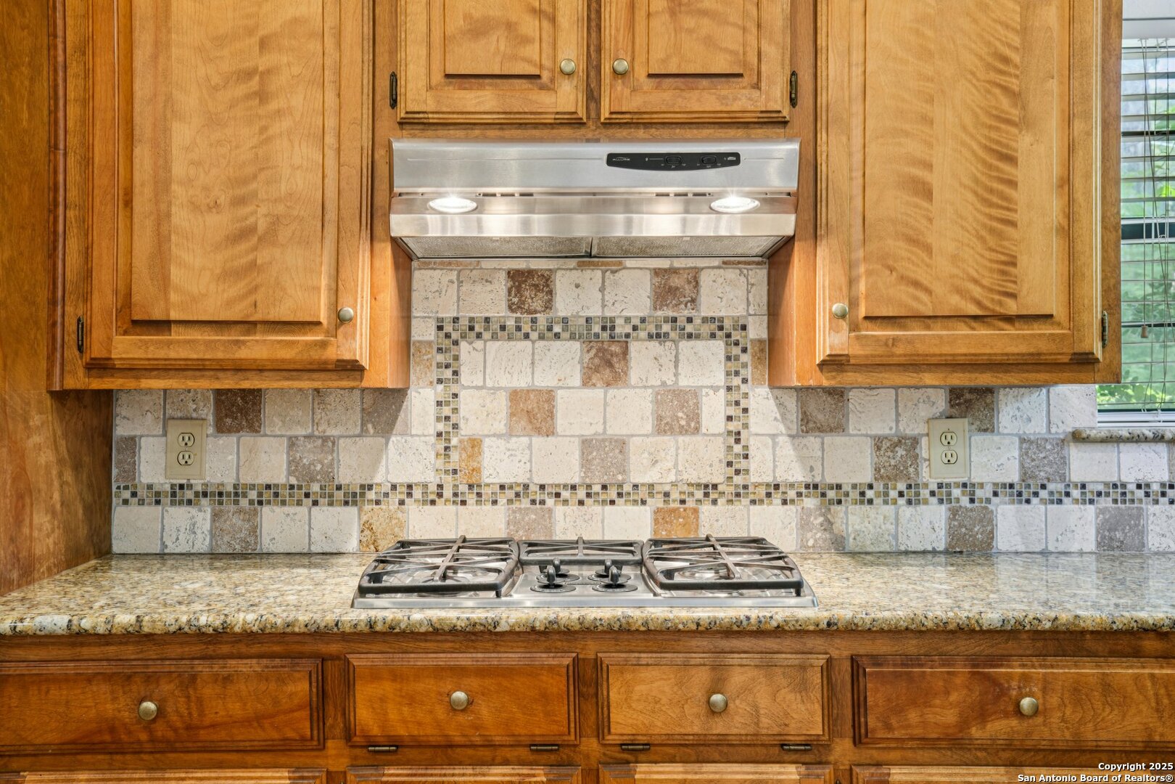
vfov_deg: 37.9
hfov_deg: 54.4
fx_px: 1142
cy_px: 392
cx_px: 588
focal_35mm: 35
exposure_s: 1/8
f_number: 8
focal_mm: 35
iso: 400
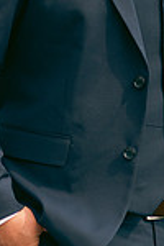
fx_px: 2774
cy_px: 2
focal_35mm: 406
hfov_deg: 3.4
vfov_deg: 5.1
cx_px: 110
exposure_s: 1/320
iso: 80
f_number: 3.5
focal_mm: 135
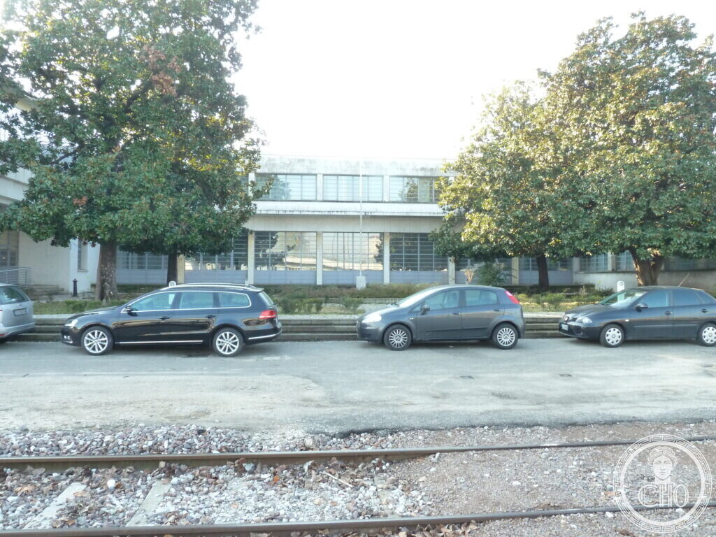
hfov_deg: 69.4
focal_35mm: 25
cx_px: 358
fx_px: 517
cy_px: 268
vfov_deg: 54.9
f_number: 6.3
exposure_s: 1/30
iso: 250
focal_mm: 4.1
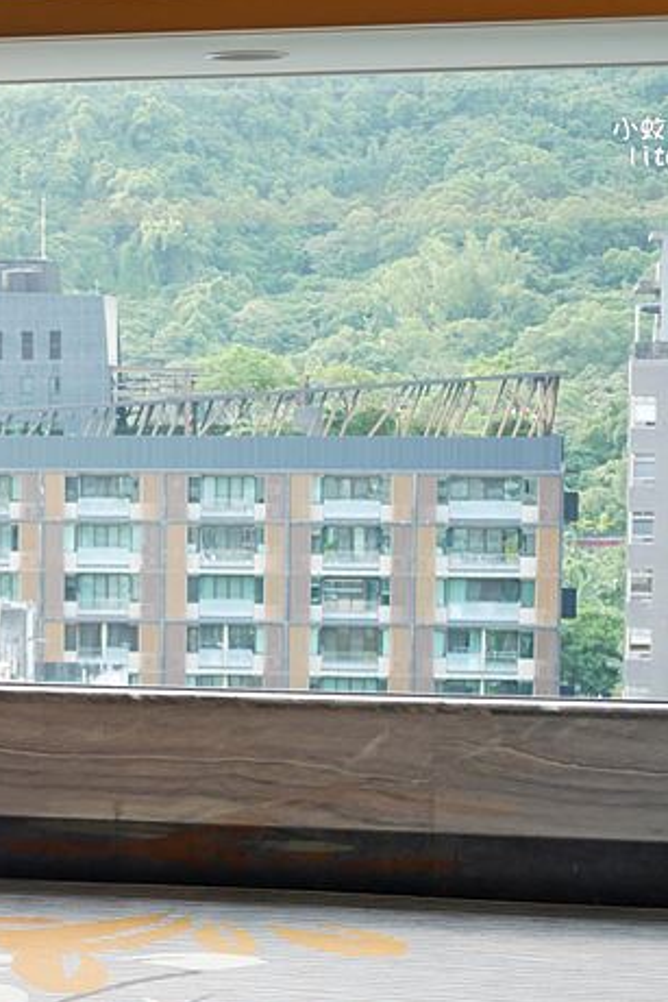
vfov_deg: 18.0
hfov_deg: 11.8
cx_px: -224
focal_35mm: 113
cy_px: 702
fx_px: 3143
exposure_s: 1/500
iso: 200
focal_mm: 25
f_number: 2
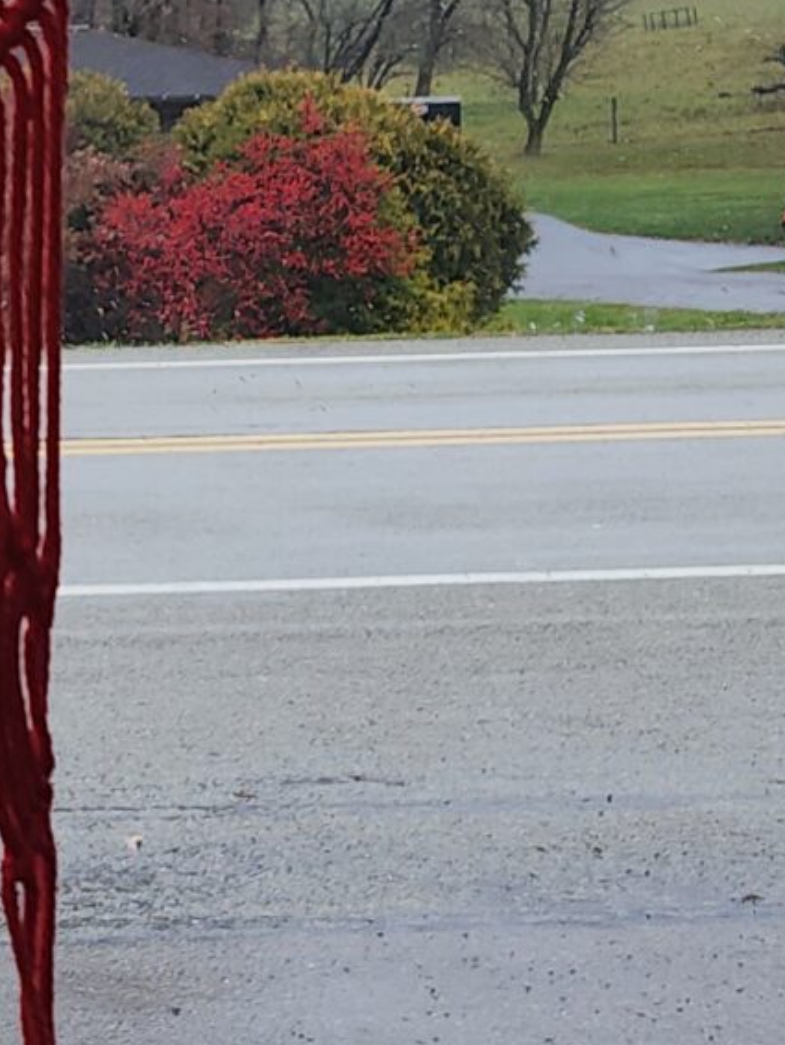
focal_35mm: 104
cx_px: -774
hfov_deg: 12.6
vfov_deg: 18.8
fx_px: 3142
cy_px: 310
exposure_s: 1/120
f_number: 1.8
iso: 25
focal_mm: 6.4
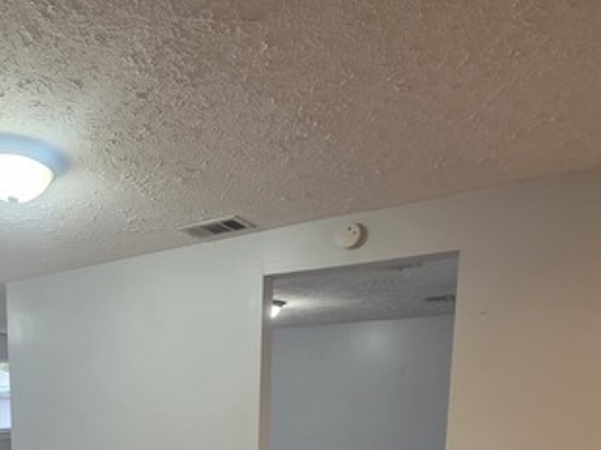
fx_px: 486
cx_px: 162
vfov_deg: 42.5
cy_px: 456
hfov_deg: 60.5
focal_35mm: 28
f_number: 1.9
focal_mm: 2.2
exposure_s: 1/60
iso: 160
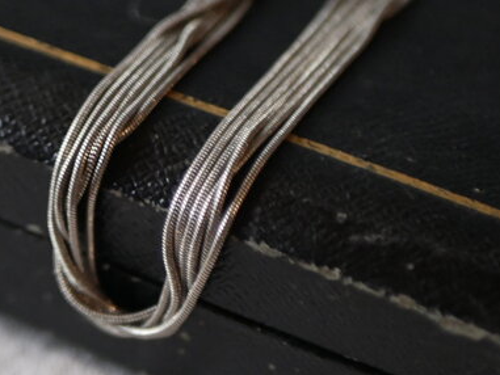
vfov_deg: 13.2
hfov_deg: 17.6
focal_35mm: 112
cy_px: 105
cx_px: 219
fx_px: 1618
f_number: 1.7
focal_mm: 25
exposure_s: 1/125
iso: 1250
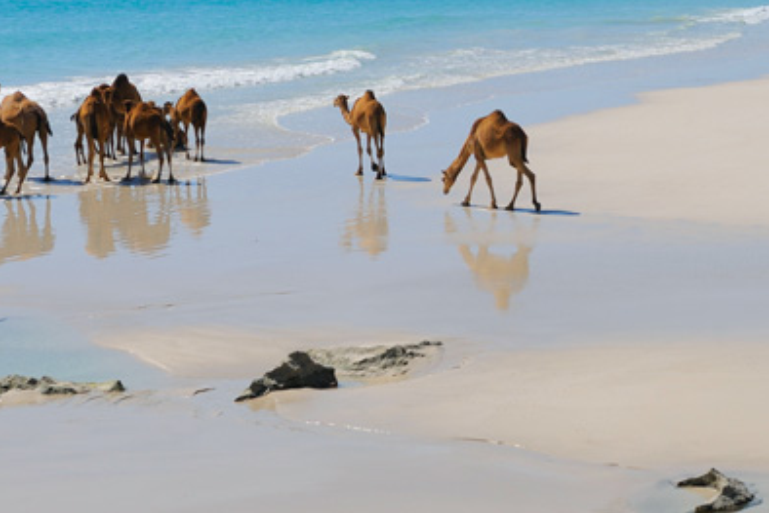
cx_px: 689
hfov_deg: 17.5
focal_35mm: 115
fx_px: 2457
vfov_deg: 11.9
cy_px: 60
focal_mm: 42
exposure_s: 1/320
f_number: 9
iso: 100
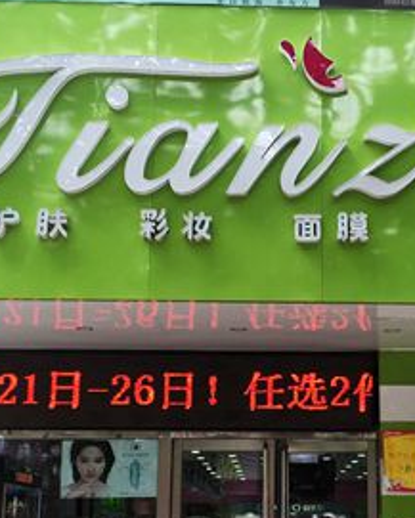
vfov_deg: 28.5
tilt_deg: +12.5
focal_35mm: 66
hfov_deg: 23.0
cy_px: 340
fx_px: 1013
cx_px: 304
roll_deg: -1.6
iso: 32
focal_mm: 4.15
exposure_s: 1/100
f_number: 2.2
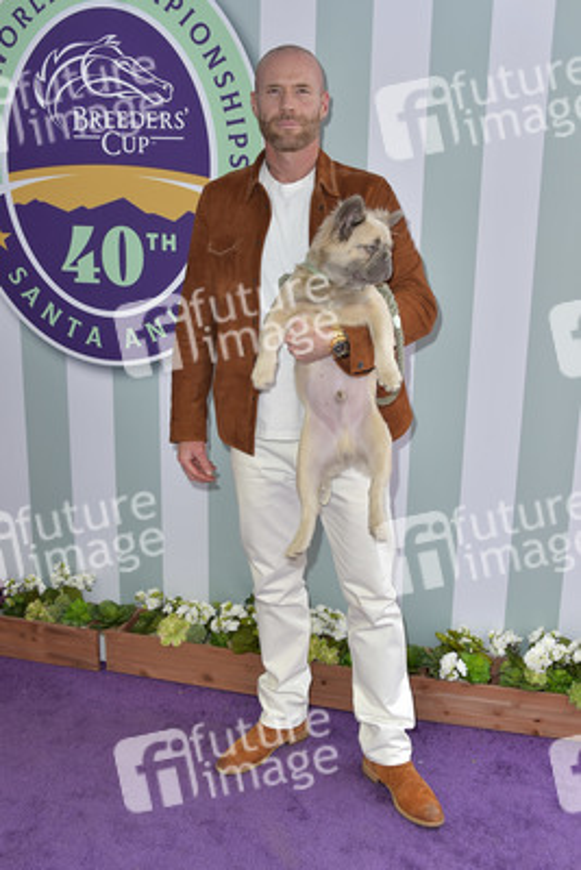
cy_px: 435
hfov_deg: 38.9
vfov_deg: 55.8
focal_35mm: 34
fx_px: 822
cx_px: 290
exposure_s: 1/250
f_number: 6.3
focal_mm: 34
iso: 250
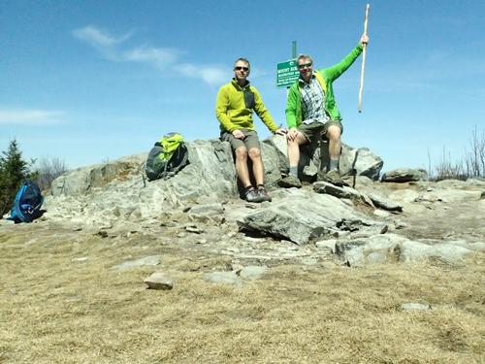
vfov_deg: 40.7
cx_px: 242
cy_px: 182
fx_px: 490
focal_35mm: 35
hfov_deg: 52.6
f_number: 10
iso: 1600
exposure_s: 1/2000
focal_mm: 6.42
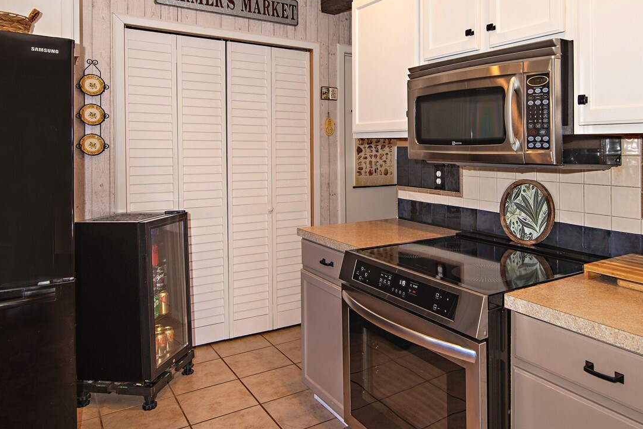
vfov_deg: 46.0
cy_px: 158
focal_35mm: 28
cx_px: 403
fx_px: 500
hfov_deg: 64.5
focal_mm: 18
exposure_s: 1/25
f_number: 5
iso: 200
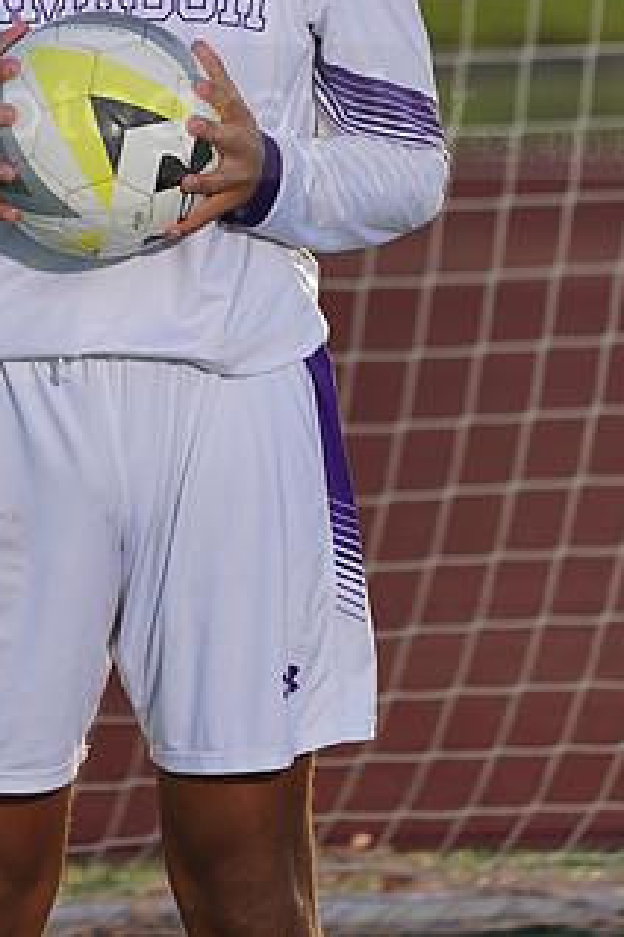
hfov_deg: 1.9
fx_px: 18953
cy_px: 85
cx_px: 87
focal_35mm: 729
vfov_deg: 2.8
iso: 100
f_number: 8
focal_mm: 400
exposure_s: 1/200
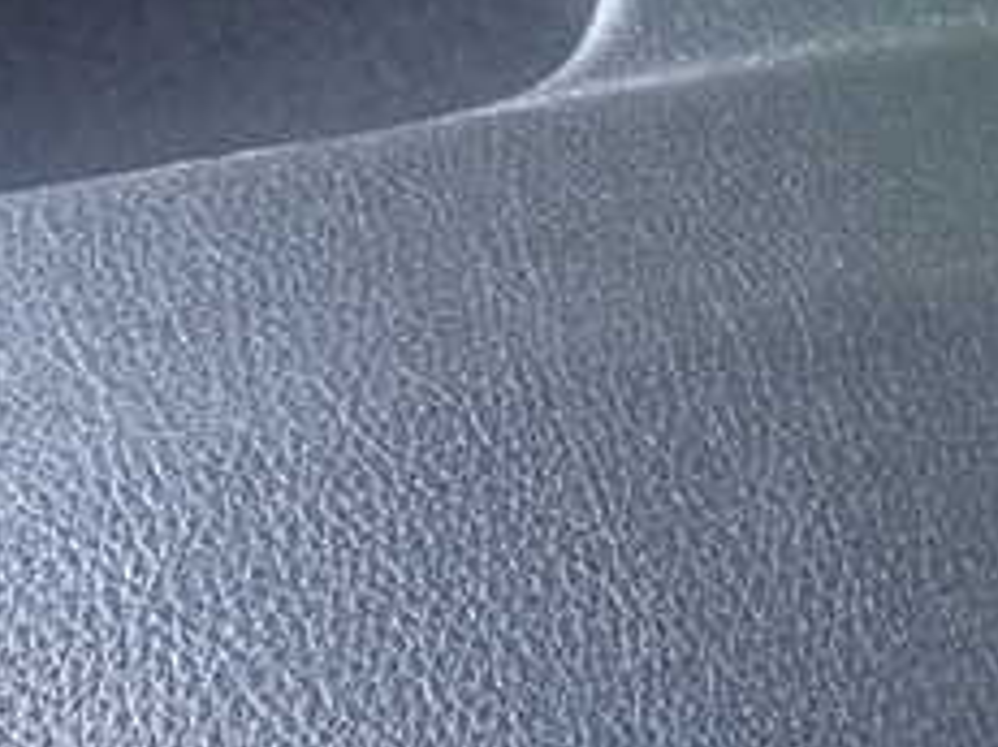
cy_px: 272
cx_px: 860
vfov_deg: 22.5
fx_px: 1873
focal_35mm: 65
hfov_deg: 28.9
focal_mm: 4.5
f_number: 2
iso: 250
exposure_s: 1/30
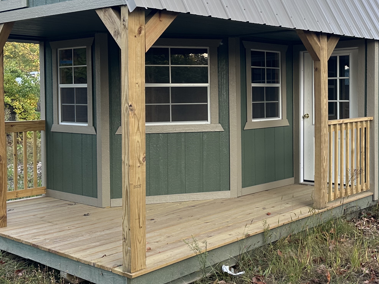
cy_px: 111
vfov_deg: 29.6
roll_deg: +0.0
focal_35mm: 49
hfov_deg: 38.1
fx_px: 536
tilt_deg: -2.4
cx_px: 276
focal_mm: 6.86
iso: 80
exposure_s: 1/175
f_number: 1.78
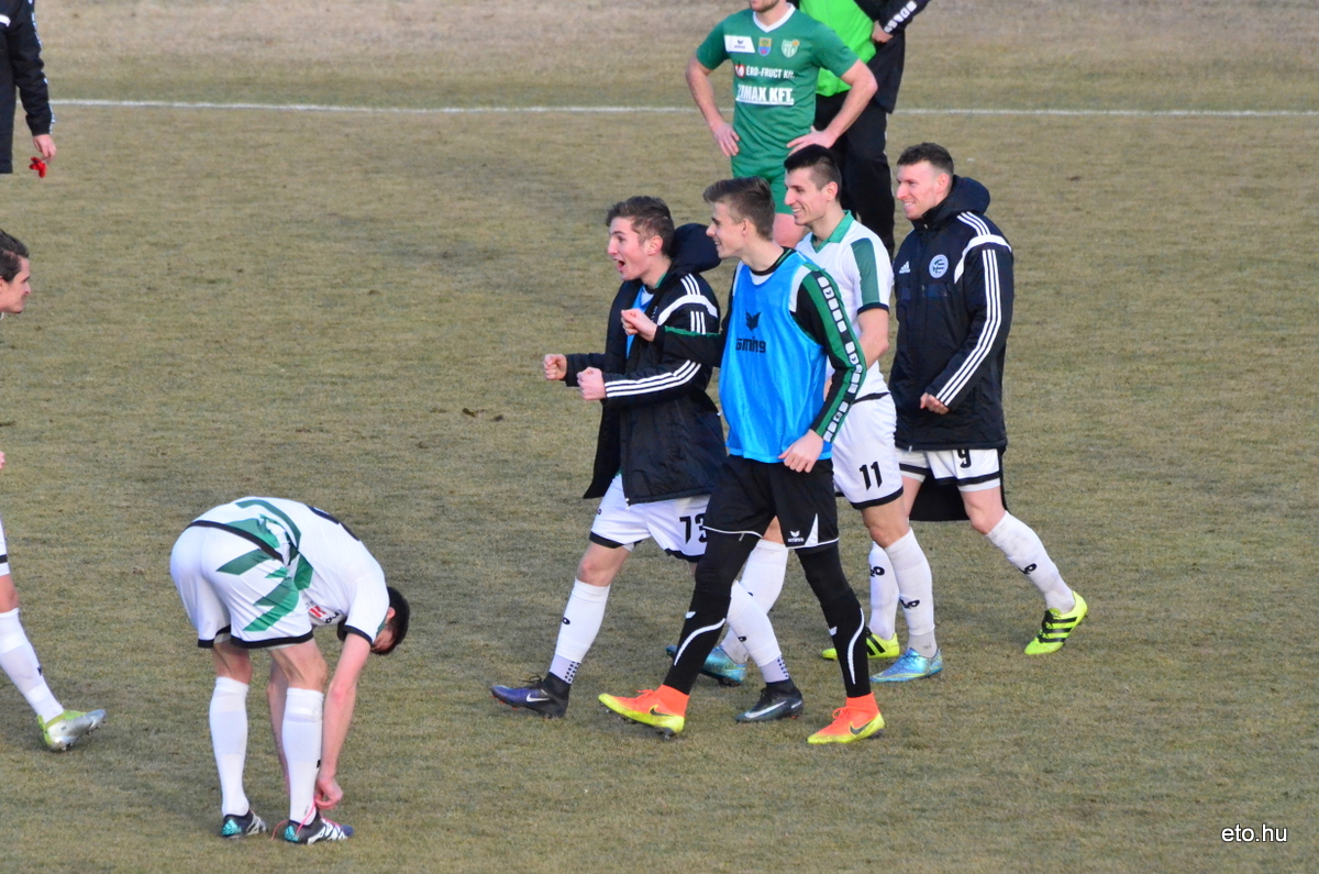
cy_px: 437
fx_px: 16455
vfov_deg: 3.0
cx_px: 660
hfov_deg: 4.6
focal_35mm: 450
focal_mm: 300
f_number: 8
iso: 6400
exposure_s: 1/3200
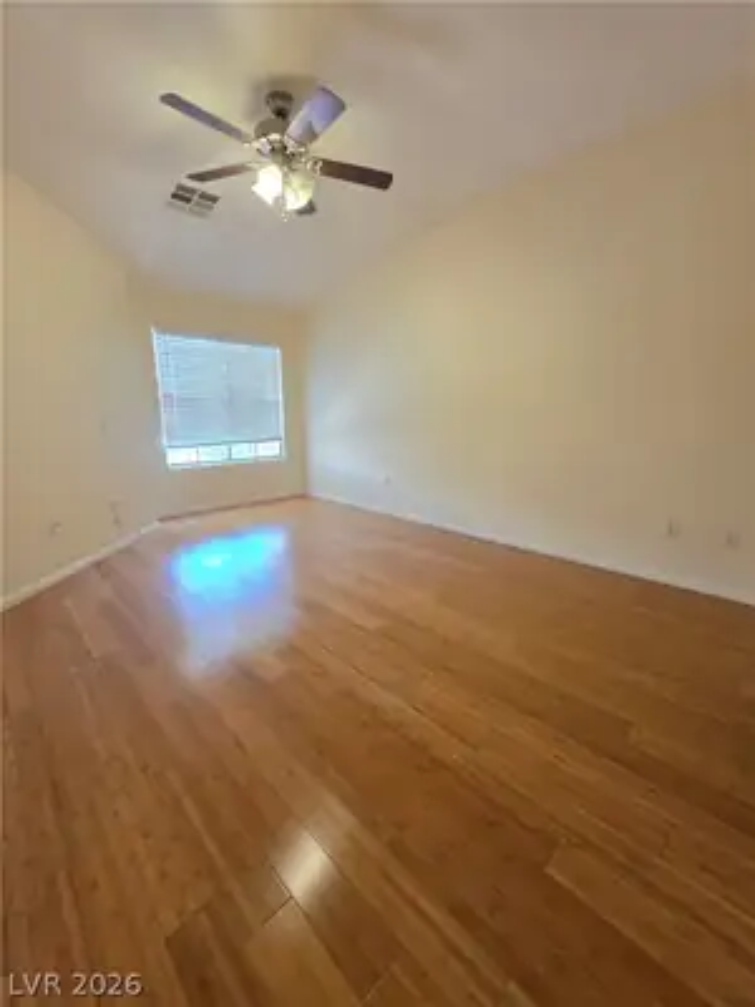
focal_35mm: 13
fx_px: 378
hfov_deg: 89.9
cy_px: 504
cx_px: 378
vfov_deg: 106.2
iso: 500
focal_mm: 2.2
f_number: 1.9
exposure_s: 1/60
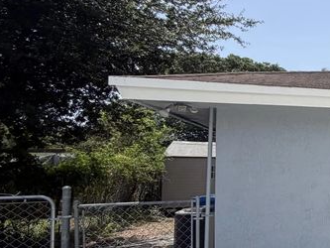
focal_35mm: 43
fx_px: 410
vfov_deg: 33.5
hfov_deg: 28.0
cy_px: 153
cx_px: 502
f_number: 2.2
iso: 20
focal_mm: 2.22
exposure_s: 1/1087
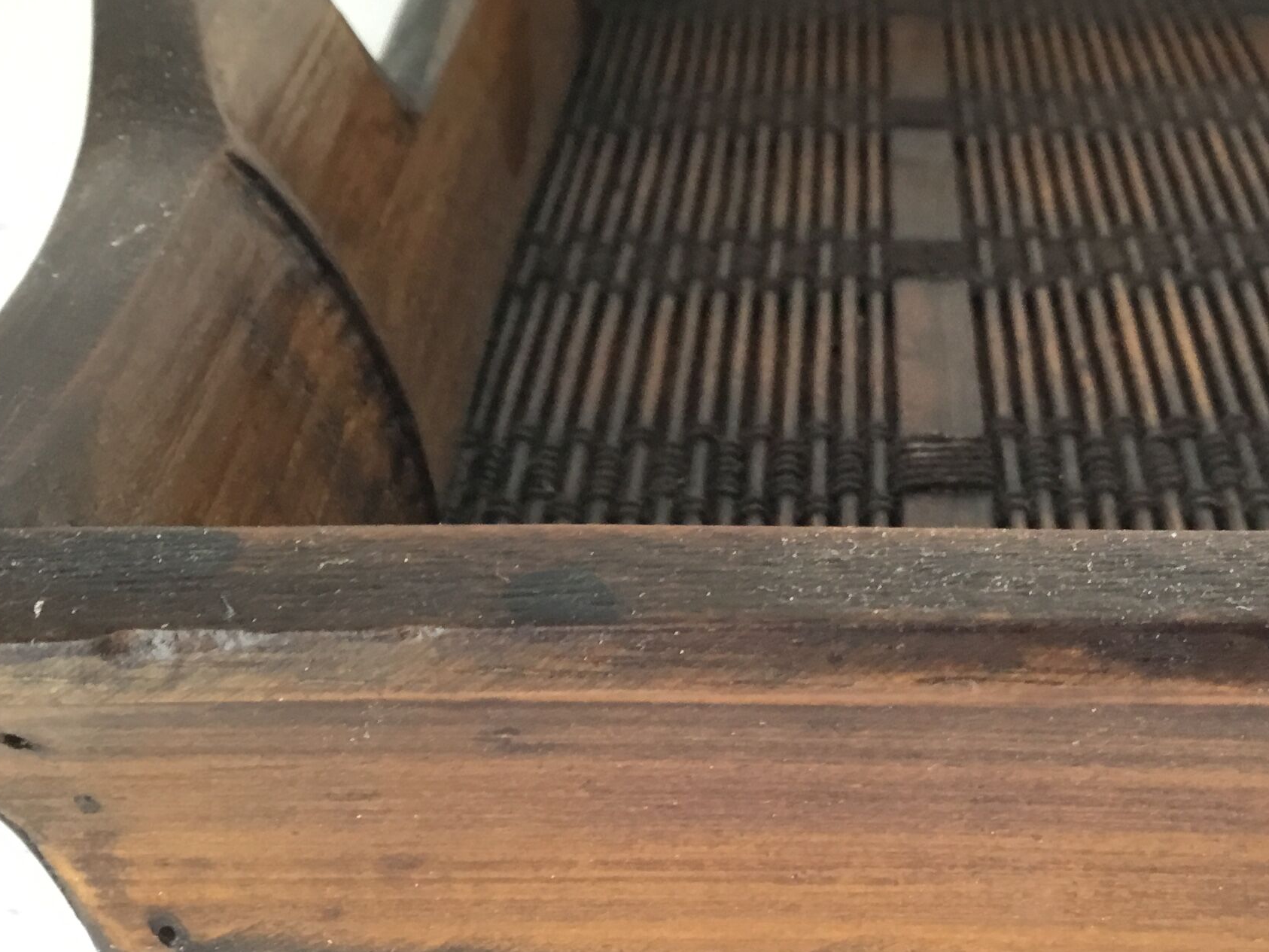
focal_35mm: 60
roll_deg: +0.8
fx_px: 2200
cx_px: 931
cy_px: 461
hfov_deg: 31.7
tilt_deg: -27.0
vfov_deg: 24.4
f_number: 2.4
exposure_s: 1/33
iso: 125
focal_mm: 3.3
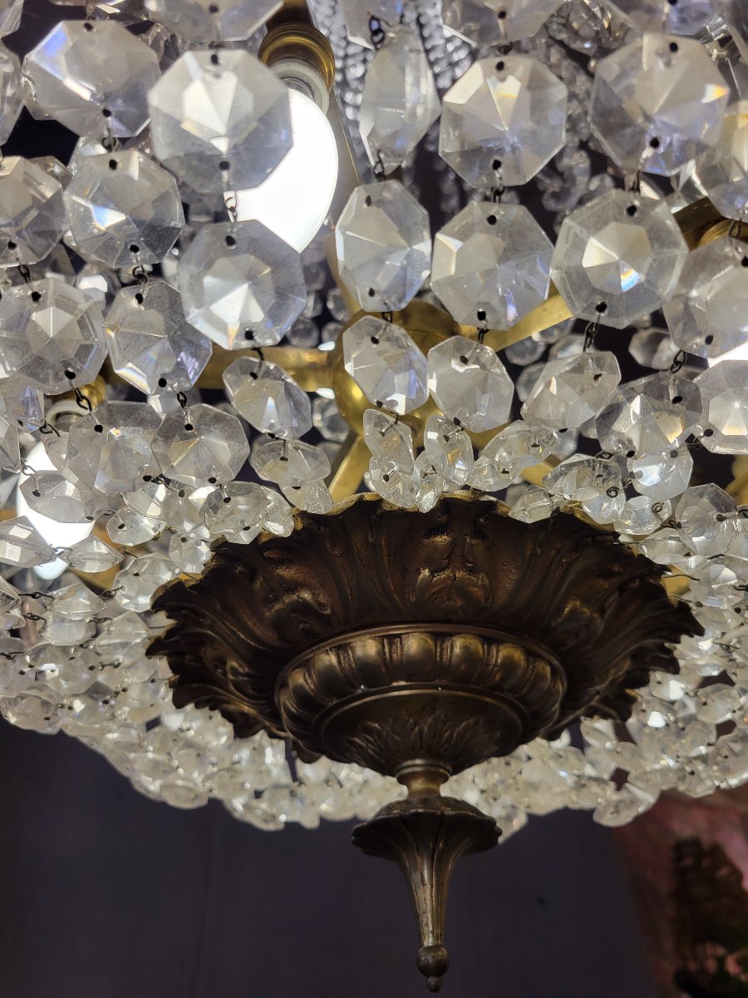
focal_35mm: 26
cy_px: 499
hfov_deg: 53.1
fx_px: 749
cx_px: 374
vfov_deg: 67.3
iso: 40
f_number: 1.8
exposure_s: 1/230
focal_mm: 5.4
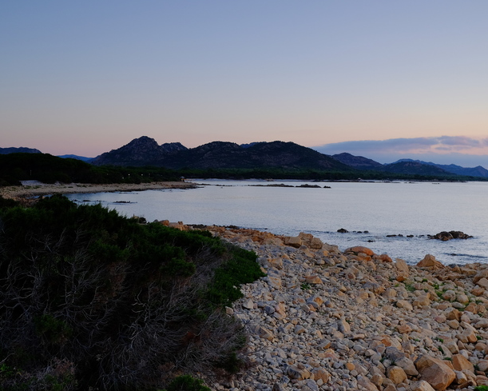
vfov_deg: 34.9
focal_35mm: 43
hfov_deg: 42.9
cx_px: 255
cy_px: 209
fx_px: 621
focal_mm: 23
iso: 400
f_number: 4
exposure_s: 1/110
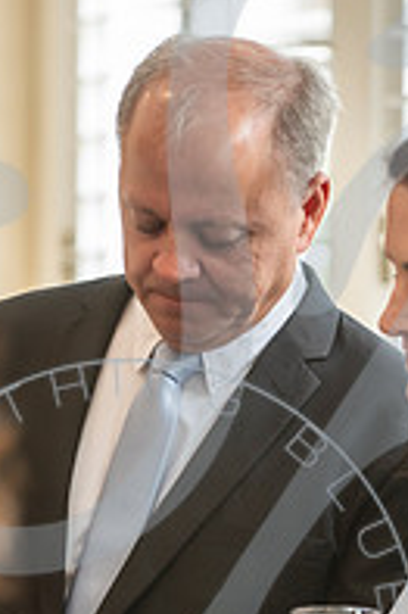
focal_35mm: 308
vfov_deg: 6.7
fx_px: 5245
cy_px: 411
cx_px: 271
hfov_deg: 4.5
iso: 500
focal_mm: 135
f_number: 2.8
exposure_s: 1/250
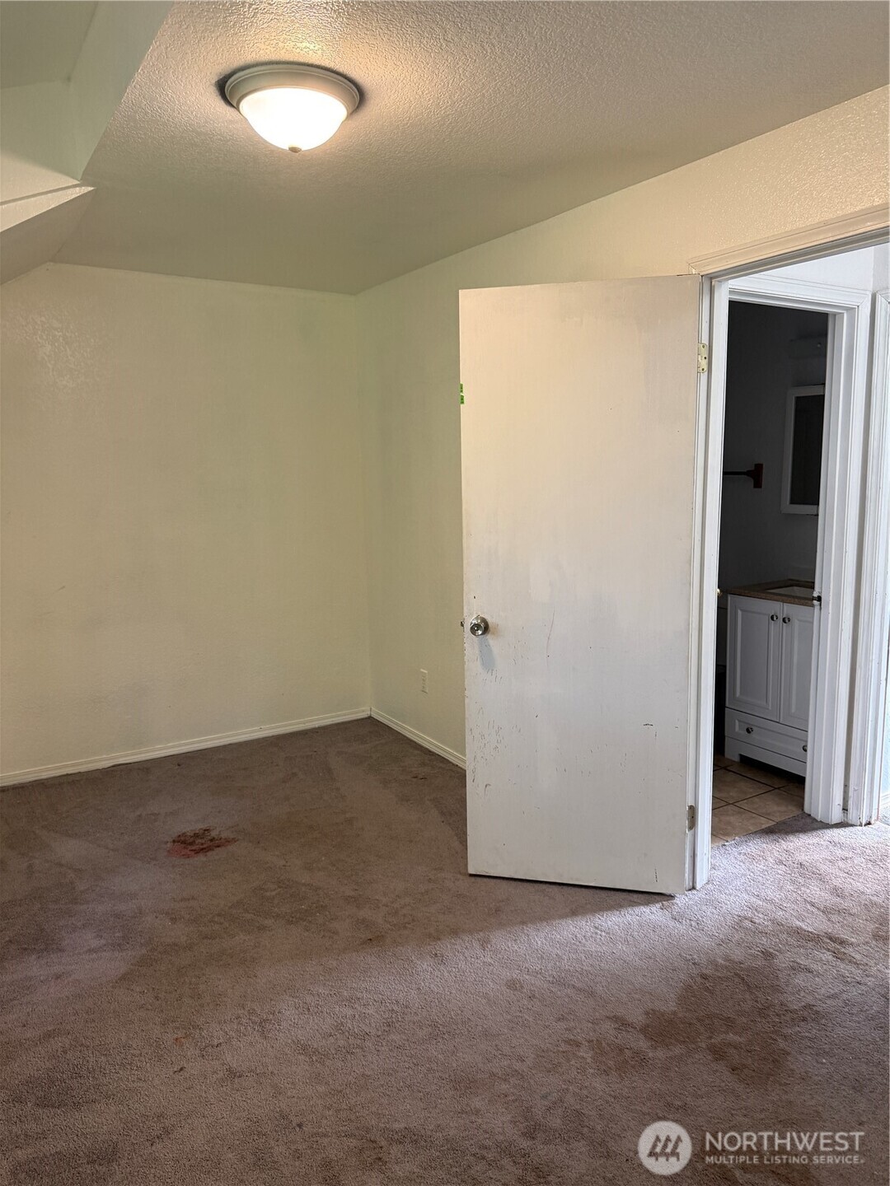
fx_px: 823
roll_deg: +0.2
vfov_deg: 71.6
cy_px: 593
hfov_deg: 56.8
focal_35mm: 24
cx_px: 445
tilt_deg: -8.9
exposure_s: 1/60
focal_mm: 6.76
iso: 200
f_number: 1.78
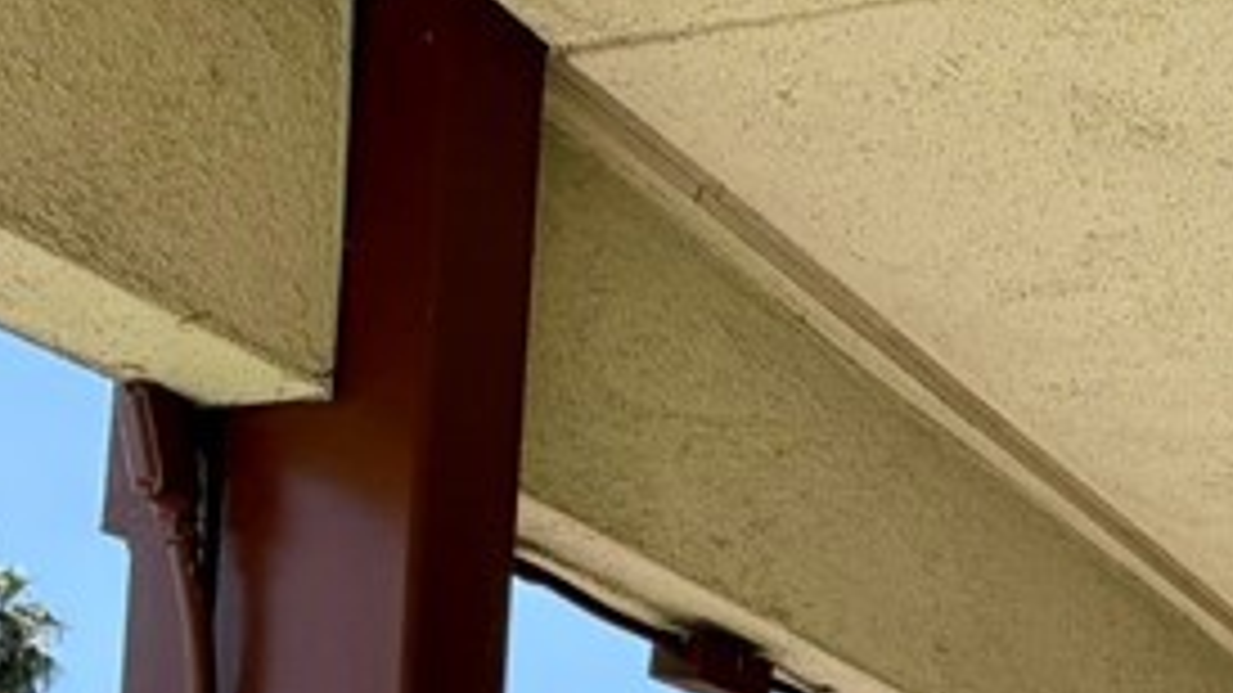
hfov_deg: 28.2
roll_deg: -1.3
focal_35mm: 57
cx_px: 1706
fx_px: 1863
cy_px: 1197
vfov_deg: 17.6
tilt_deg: +2.2
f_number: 2.2
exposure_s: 1/672
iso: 40
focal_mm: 2.22
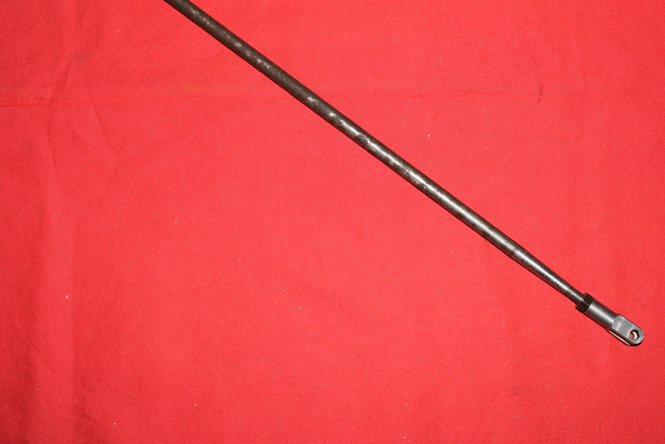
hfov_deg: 44.7
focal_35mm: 44
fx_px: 807
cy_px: 172
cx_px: 385
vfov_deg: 30.7
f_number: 8
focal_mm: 23
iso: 100
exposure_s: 1/60
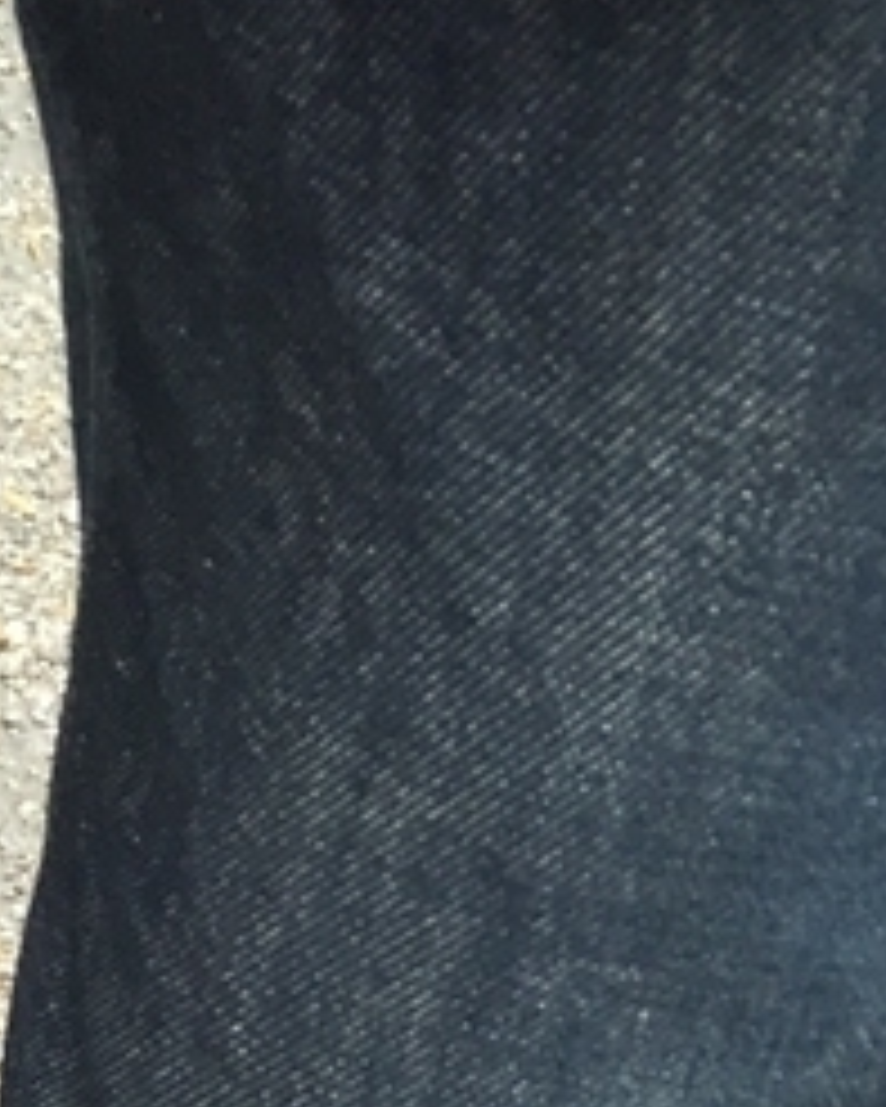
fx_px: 3865
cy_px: 2264
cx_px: -364
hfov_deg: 12.5
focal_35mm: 118
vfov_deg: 13.7
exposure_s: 1/30
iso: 64
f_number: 2.2
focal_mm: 4.15
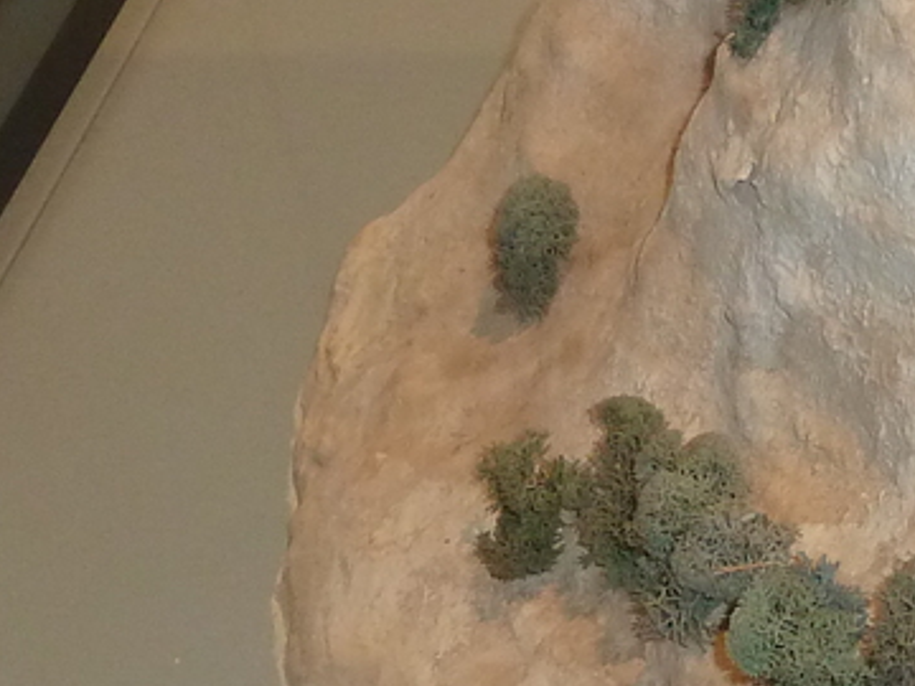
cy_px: 678
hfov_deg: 16.6
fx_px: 2934
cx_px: 1228
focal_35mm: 111
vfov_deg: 13.2
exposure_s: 1/30
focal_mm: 4.1
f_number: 3.3
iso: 160
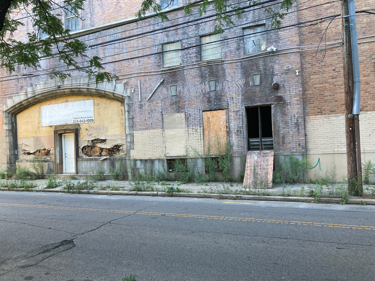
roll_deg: +2.6
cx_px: 188
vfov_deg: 49.7
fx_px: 303
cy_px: 140
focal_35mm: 28
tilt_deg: +2.1
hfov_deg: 63.4
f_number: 1.8
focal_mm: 3.99
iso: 80
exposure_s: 1/91
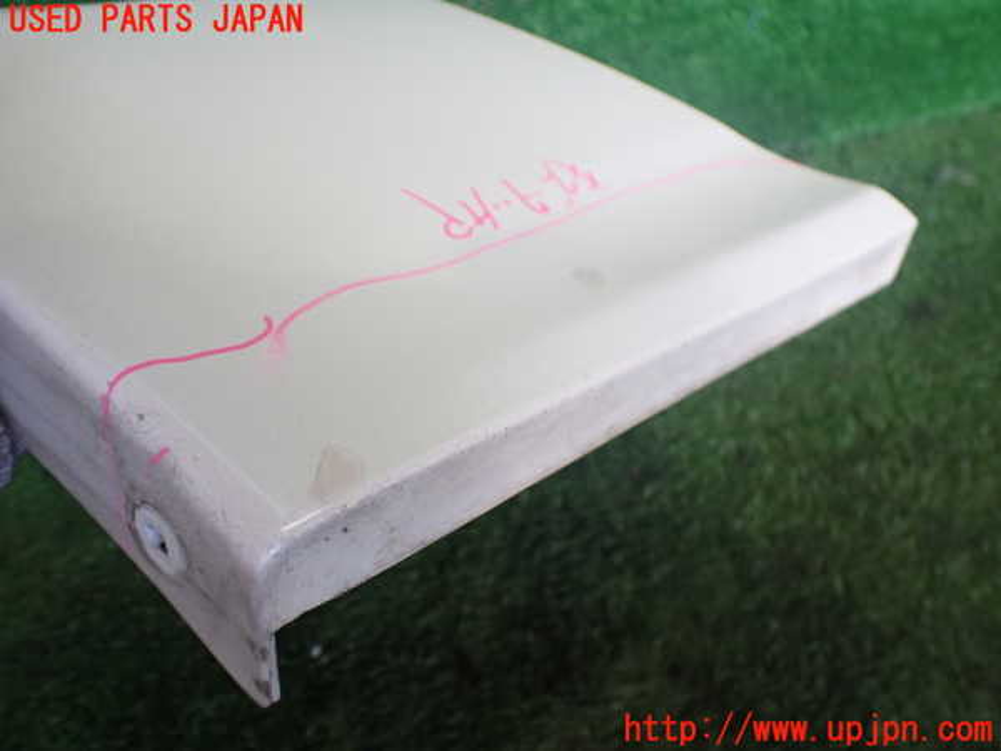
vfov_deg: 46.8
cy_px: 376
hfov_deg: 60.0
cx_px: 500
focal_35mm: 30
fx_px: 868
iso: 200
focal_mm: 5.4
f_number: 2.3
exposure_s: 1/125
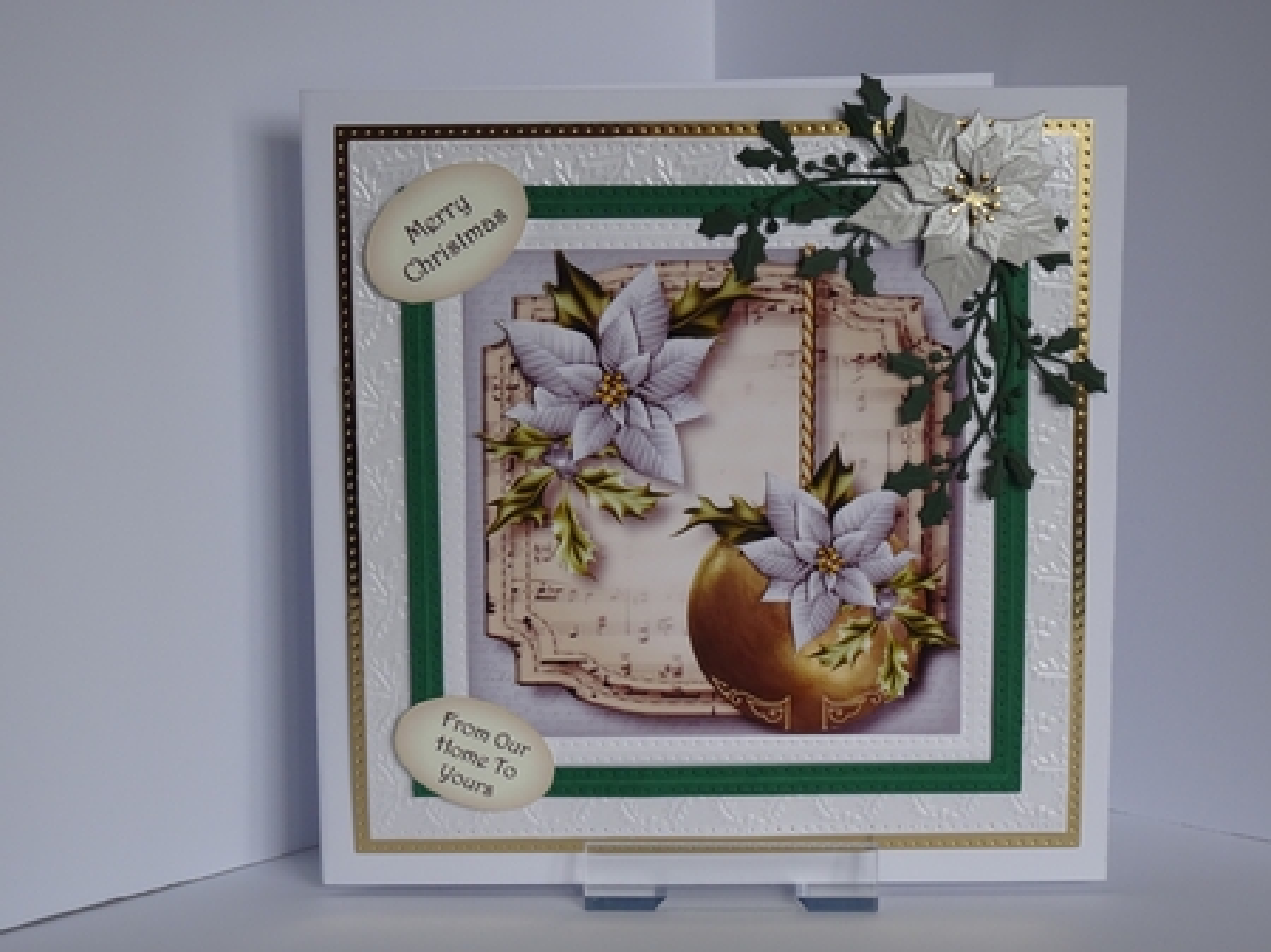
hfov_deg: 27.8
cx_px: 636
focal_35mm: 70
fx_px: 2569
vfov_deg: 21.0
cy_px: 476
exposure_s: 1/80
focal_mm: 12.01
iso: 125
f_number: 5
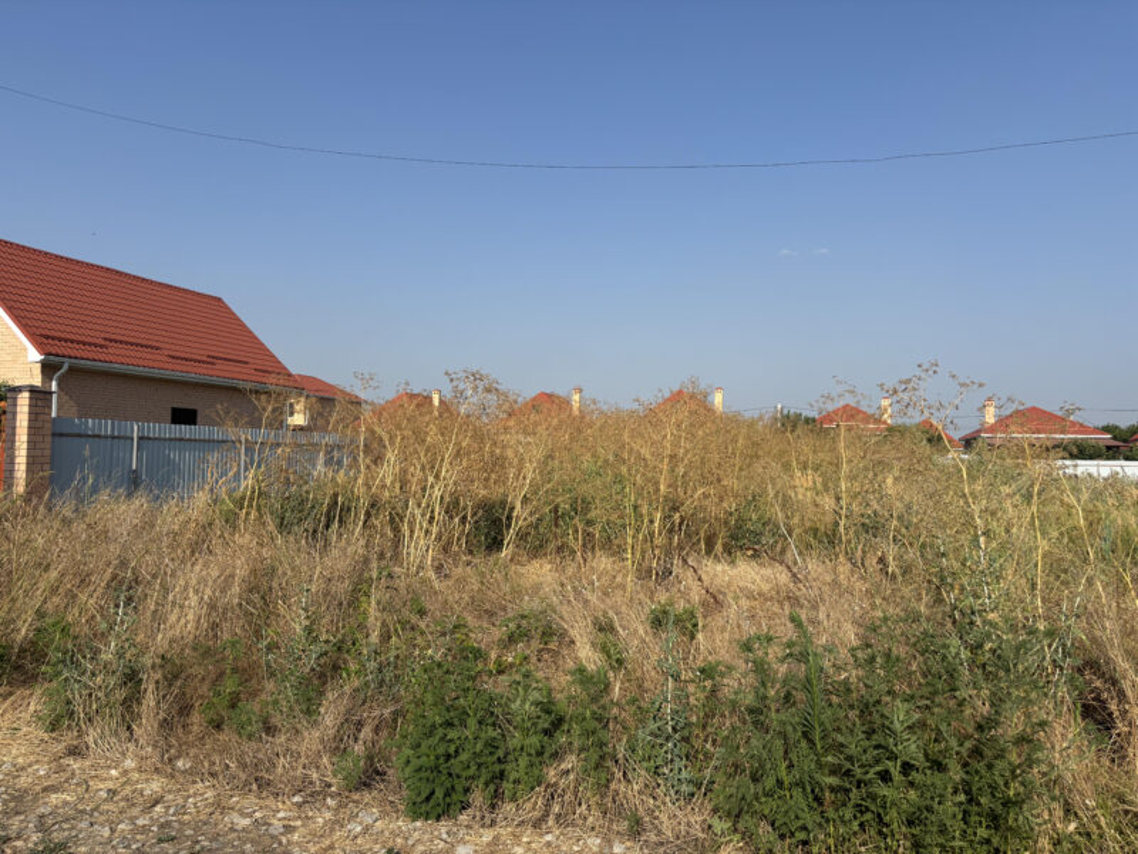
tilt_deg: +1.8
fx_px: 855
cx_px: 569
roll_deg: -0.7
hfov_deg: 67.3
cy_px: 427
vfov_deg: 53.1
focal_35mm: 26
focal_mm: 5.96
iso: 50
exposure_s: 1/3937
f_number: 1.6
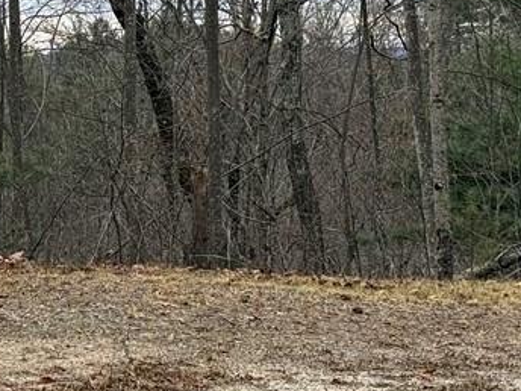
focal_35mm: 143
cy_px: 99
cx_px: -23
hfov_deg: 13.6
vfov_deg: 10.4
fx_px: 2152
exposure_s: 1/802
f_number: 1.78
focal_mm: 6.76
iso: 64
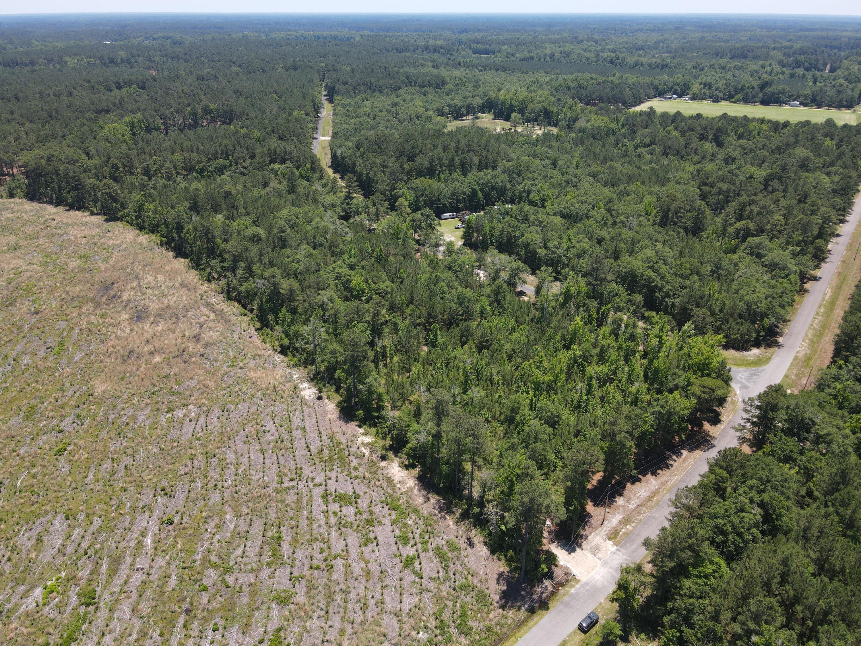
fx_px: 597
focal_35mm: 24
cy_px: 323
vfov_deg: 56.8
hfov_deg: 71.6
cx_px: 430
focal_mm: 4.5
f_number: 2.8
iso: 100
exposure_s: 1/350
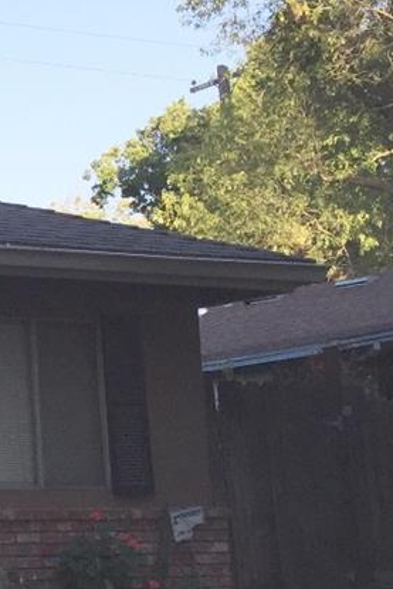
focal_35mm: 109
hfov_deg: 11.1
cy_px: 346
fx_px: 1783
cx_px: -461
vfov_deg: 18.7
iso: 32
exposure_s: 1/628
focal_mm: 4.15
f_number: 2.2
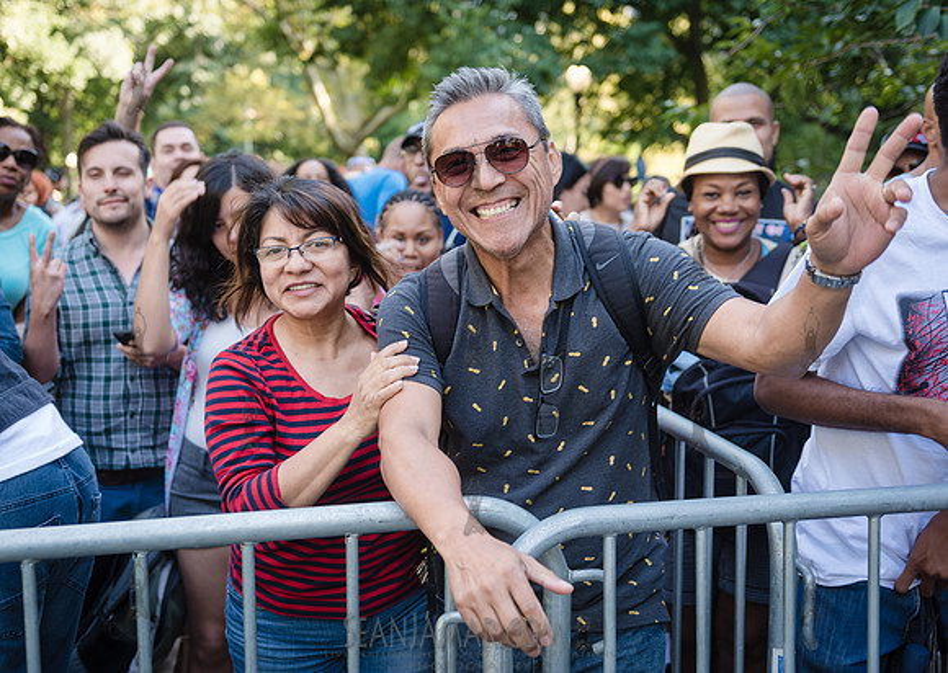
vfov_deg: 33.6
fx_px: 1113
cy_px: 321
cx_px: 421
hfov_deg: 46.0
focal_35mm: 41
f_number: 3.2
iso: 200
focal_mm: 38
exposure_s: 1/160
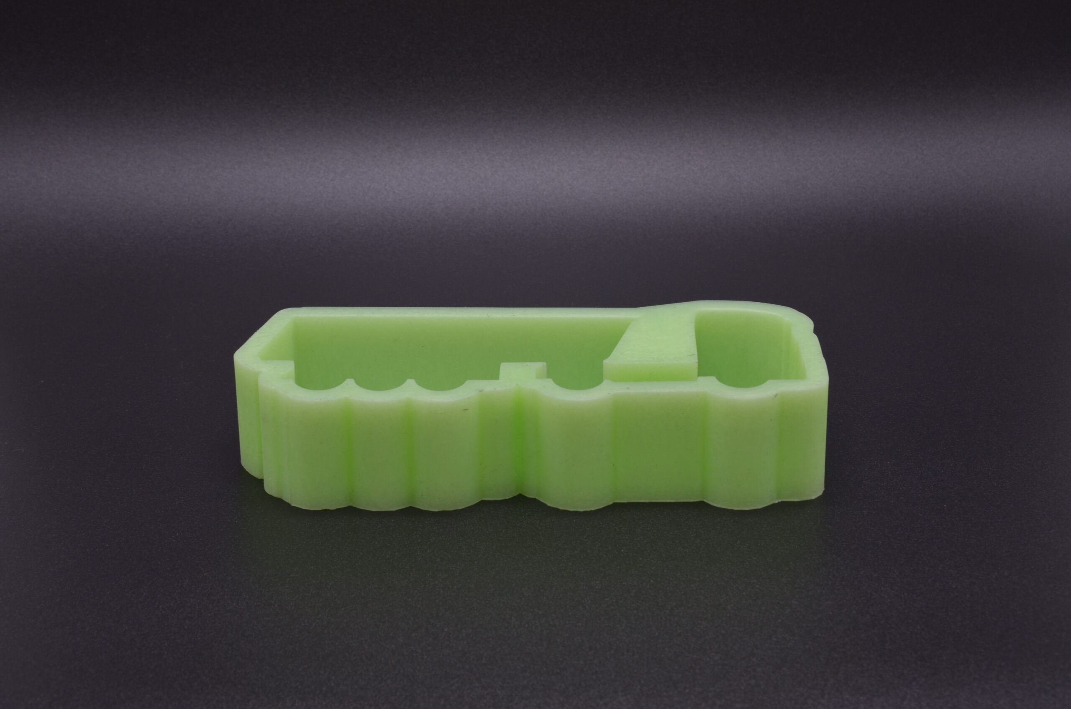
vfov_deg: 17.4
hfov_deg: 26.0
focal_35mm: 78
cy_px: 354
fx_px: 2316
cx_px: 536
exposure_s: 1/40
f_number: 10
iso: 200
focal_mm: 52
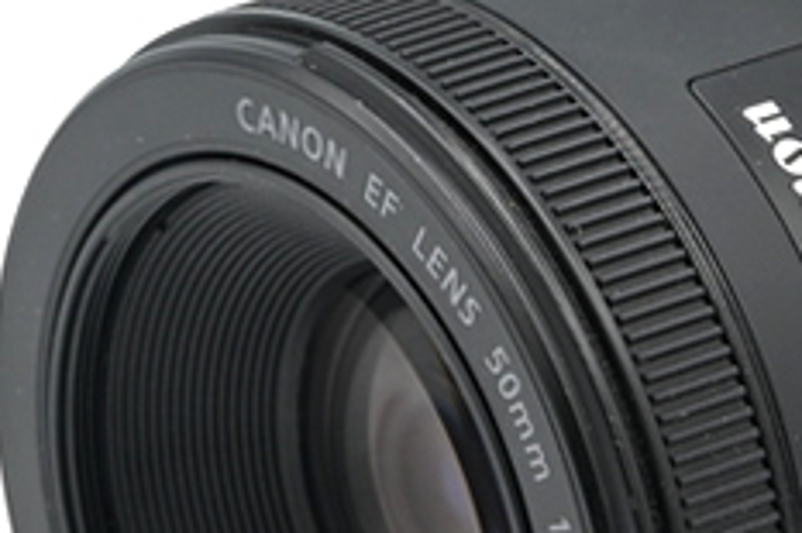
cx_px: 344
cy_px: 136
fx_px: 6946
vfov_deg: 4.4
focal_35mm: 312
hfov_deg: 6.6
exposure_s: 1/13
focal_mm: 75
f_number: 14
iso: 100
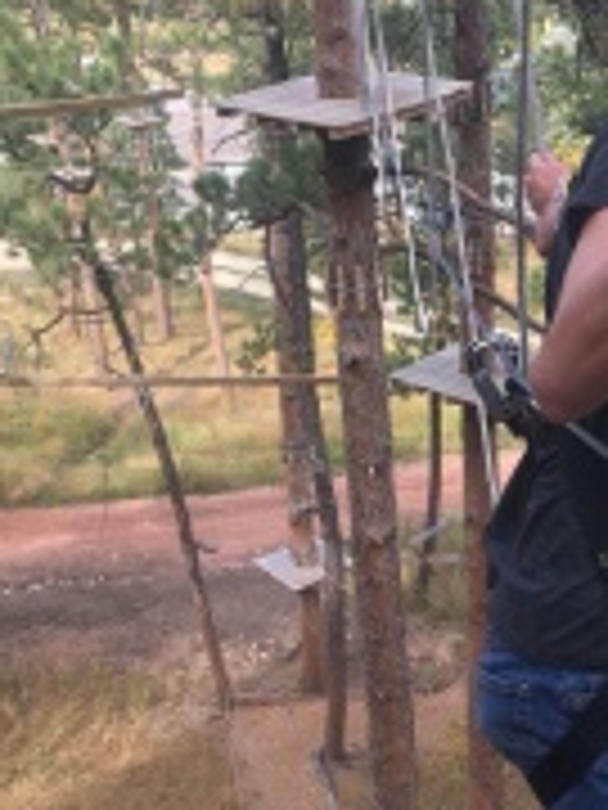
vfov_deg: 32.7
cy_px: 396
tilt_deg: -24.1
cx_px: 522
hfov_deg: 24.3
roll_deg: +2.5
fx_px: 1382
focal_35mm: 59
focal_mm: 4.15
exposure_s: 1/163
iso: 25
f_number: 2.2
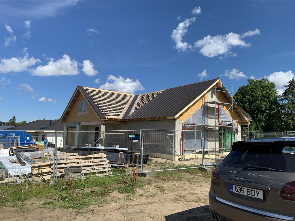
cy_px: 110
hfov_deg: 67.3
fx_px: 222
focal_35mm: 26
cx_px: 148
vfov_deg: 53.1
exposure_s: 1/2481
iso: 25
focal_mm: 4.25
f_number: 1.8
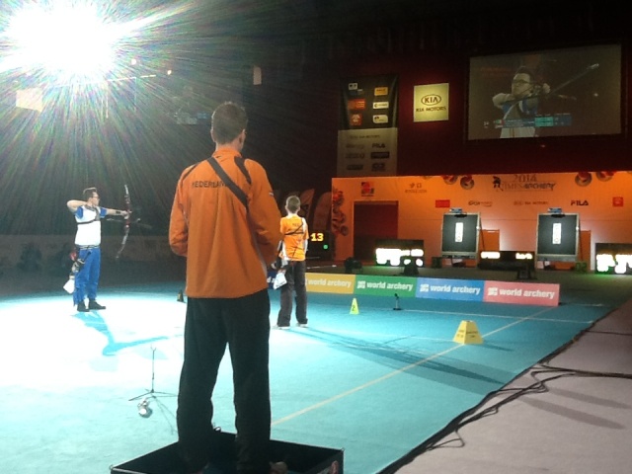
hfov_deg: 42.9
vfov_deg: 32.9
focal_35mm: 44
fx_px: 803
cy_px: 237
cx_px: 316
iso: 50
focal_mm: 2.03
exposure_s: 1/30
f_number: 2.4
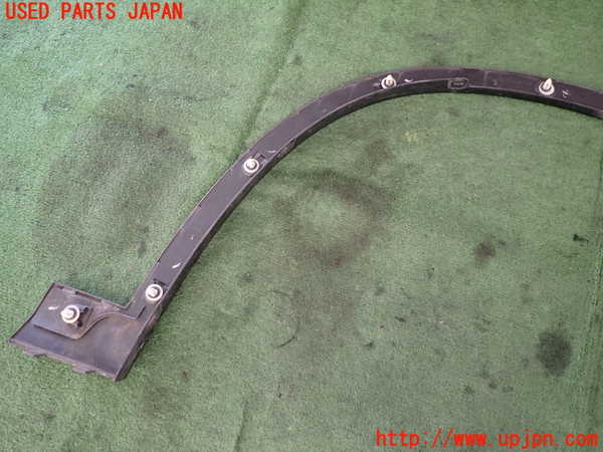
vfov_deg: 54.9
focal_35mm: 25
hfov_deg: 69.4
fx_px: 435
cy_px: 226
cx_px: 302
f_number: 2
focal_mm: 4.5
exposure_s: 1/60
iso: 200
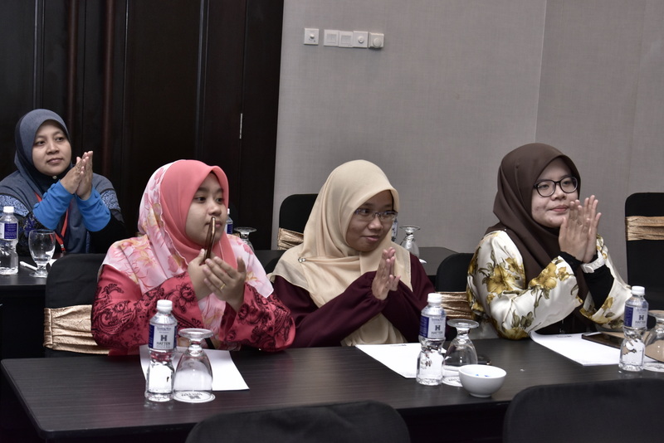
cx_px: 332
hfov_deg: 31.9
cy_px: 222
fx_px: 1162
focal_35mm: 63
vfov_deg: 21.6
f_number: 6.3
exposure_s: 1/50
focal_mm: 42
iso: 1000
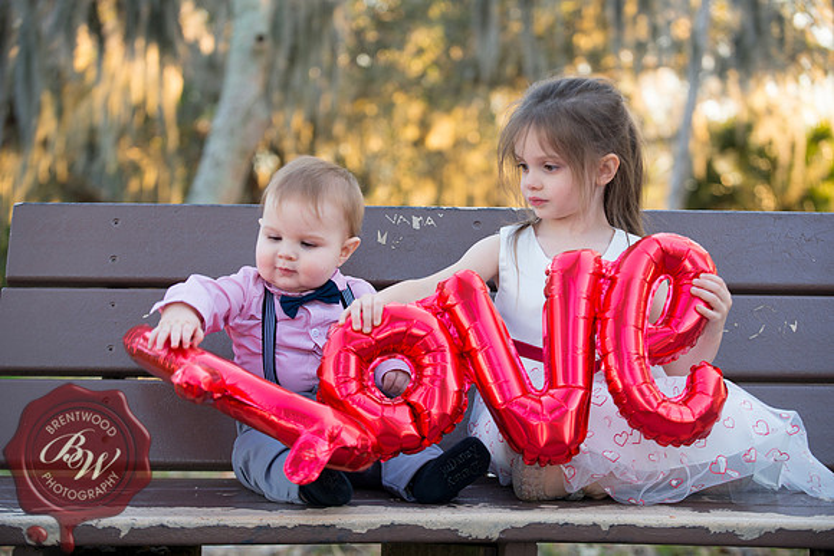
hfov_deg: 28.8
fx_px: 1622
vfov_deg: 19.5
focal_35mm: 70
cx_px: 417
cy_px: 278
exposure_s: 1/125
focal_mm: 70
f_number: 3.5
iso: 200
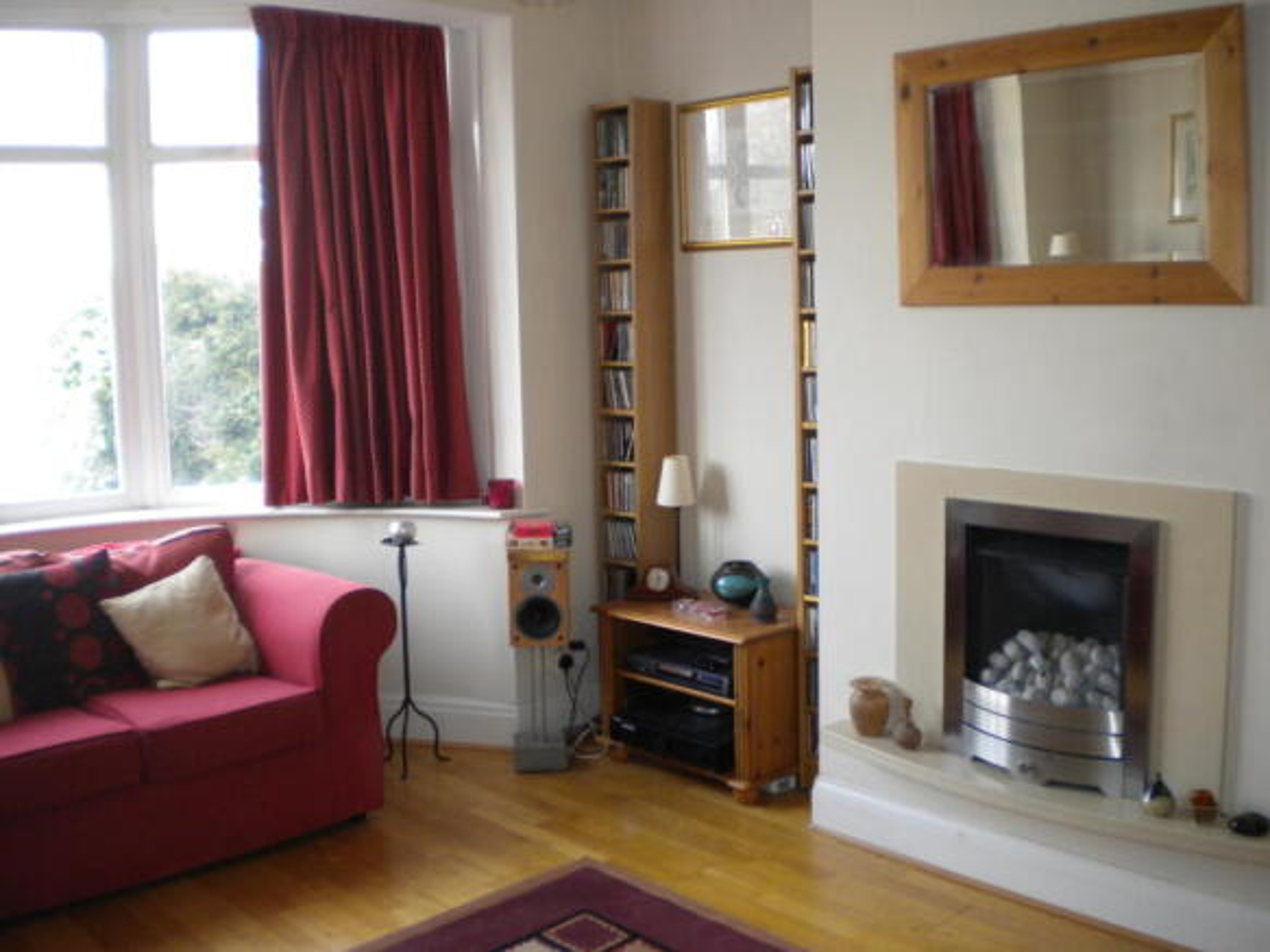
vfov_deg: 40.7
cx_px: 635
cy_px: 476
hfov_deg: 52.6
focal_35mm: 35
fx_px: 1284
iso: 209
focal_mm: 6.3
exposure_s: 1/62
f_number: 3.1
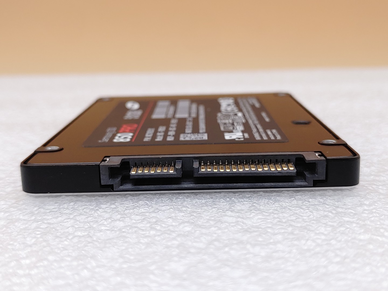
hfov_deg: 41.2
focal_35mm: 46
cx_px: 194
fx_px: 516
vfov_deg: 31.5
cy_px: 146
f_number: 1.8
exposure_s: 1/120
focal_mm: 4.36
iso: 50
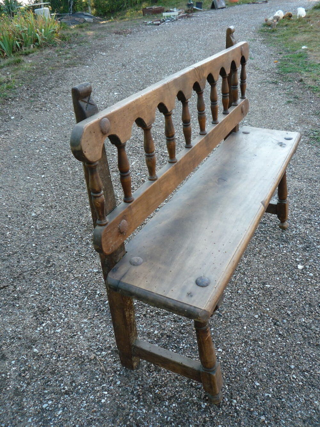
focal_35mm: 30
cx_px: 160
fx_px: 370
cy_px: 214
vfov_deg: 60.0
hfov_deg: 46.8
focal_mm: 5.2
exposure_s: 1/50
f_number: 3.3
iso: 100
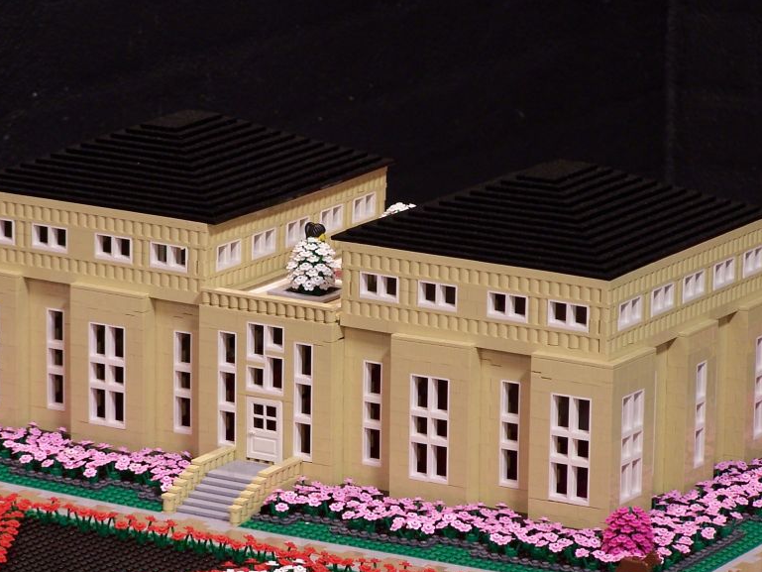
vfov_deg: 6.6
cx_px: 368
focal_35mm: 225
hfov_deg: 8.8
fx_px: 4954
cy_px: 299
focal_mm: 28
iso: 80
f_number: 3.2
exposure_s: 1/2
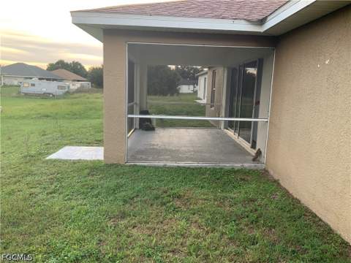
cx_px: 176
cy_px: 132
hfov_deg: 61.7
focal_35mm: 29
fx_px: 294
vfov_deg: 48.2
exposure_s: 1/122
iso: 20
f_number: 1.8
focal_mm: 3
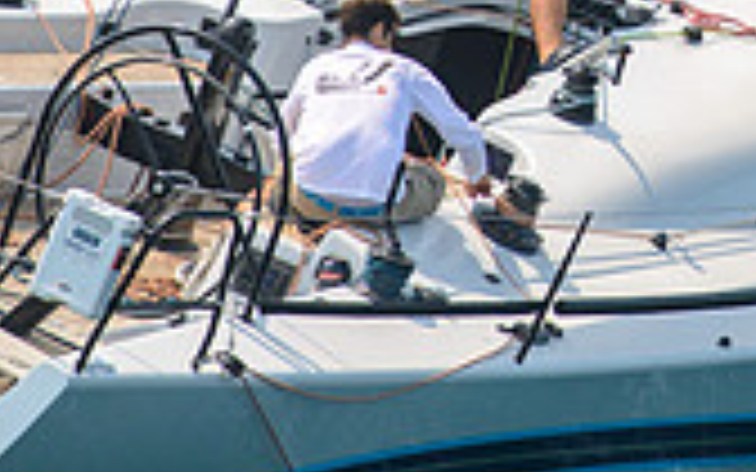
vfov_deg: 1.7
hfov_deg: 2.7
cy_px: -335
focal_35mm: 766
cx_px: 1035
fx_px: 15782
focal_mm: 200
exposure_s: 1/2000
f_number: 5
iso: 250
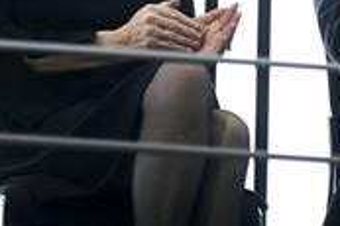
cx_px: 282
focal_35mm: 1306
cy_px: -65
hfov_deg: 1.6
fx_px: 12323
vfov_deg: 1.1
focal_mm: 500
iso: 1600
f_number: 5.6
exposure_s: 1/500
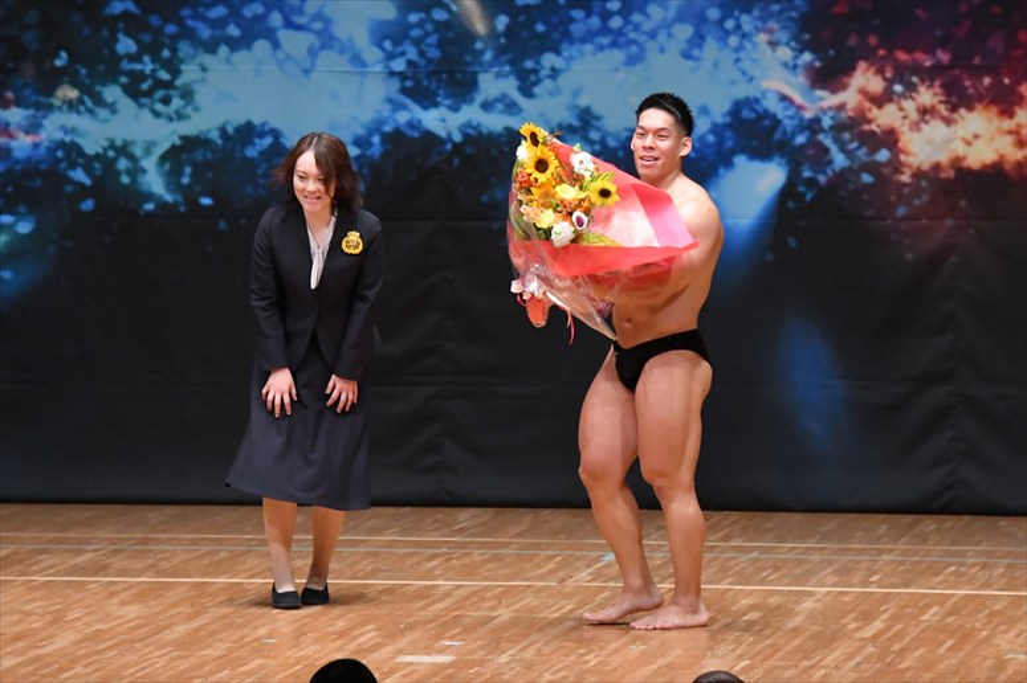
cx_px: 514
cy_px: 342
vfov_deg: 5.4
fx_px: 7271
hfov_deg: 8.1
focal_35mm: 255
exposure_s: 1/400
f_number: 5.6
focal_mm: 170
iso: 6400
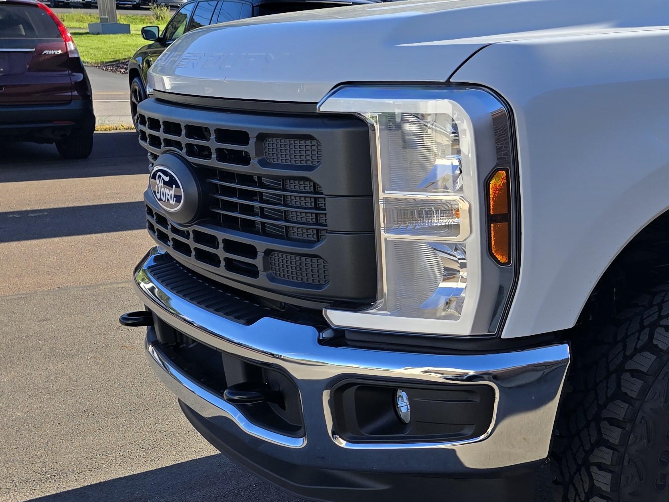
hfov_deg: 30.2
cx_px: 788
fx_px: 1063
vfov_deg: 26.6
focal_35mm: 55
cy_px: 260
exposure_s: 1/522
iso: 12
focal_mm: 6.3
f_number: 1.7
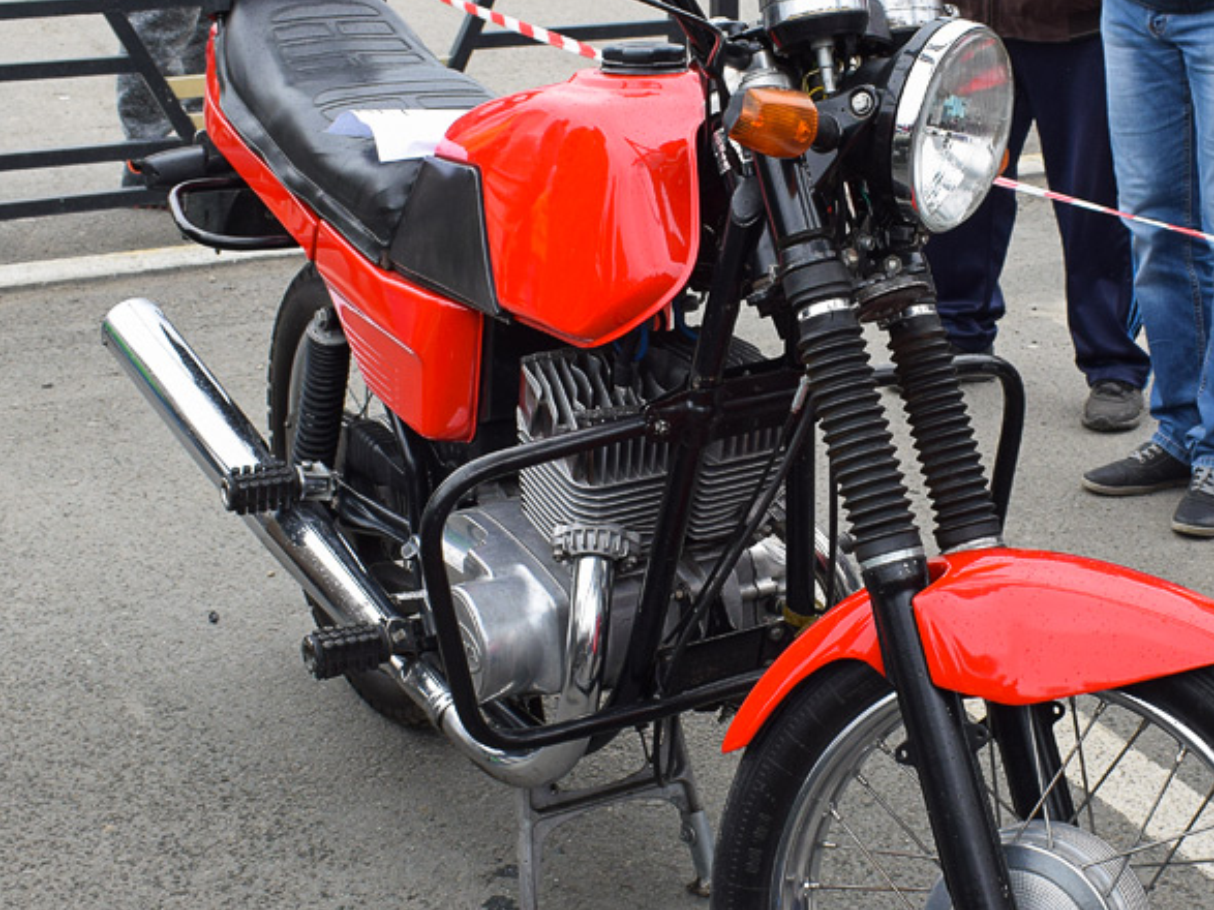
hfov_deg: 32.2
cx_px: 875
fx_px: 2069
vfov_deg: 24.8
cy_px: 480
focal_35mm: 59
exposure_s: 1/250
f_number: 8
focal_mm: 20
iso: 400
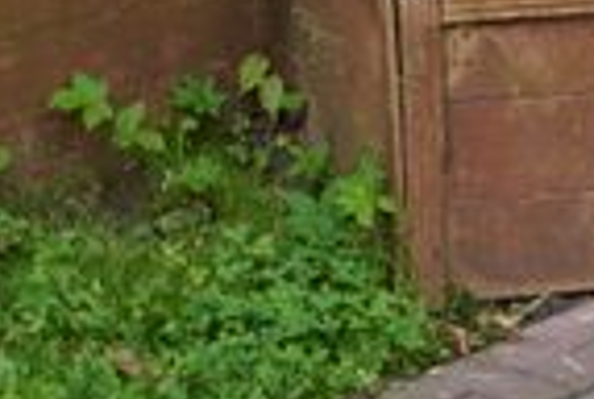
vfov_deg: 8.0
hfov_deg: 12.7
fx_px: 2662
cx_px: 177
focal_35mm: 161
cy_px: -520
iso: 320
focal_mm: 33
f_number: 4
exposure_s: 1/160
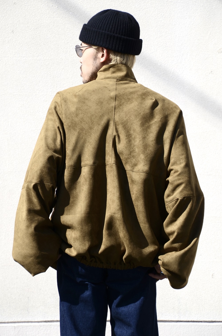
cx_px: 111
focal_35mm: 165
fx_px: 1533
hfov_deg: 8.3
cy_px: 168
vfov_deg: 12.5
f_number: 6.3
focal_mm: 110
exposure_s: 1/800
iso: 125
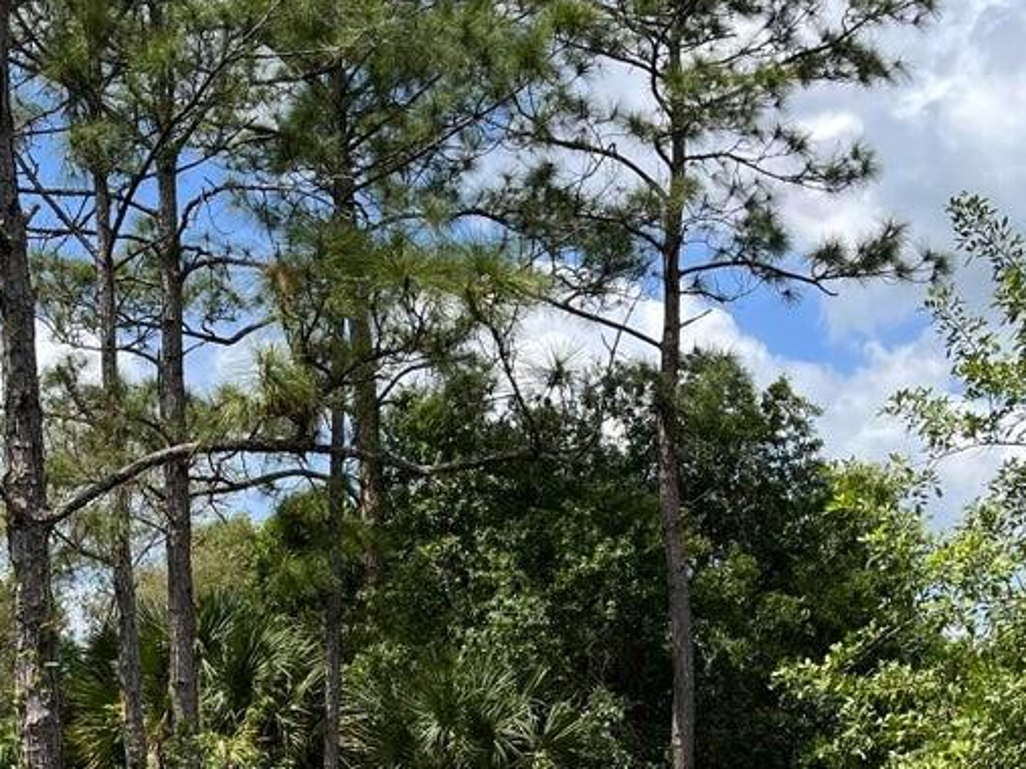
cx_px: 321
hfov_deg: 27.6
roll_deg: +1.8
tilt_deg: -2.4
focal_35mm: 70
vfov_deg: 19.5
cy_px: 965
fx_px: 2074
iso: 50
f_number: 1.6
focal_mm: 5.1
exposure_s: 1/2571
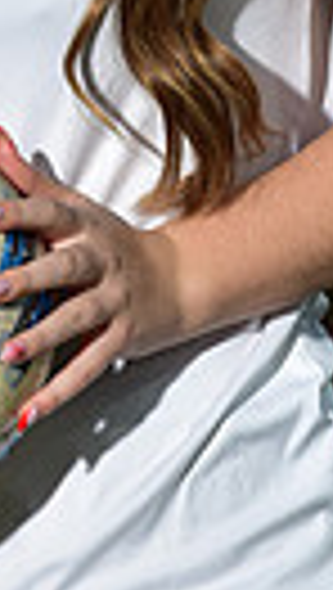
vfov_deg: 2.3
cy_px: -180
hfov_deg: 1.3
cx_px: -34
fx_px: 14505
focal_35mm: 927
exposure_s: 1/200
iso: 250
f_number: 4.5
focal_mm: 200
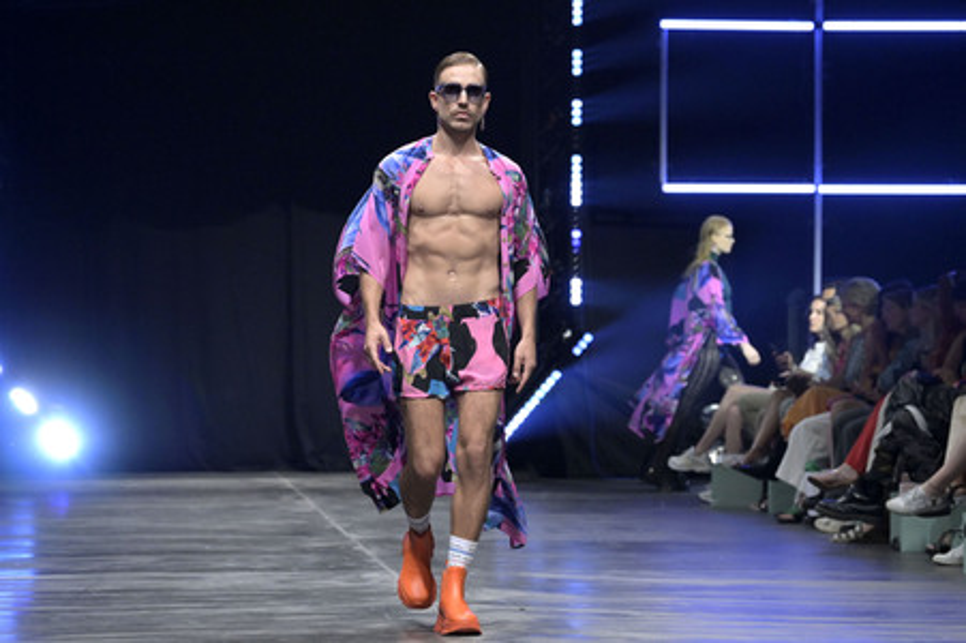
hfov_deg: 15.2
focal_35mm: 135
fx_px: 3620
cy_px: 322
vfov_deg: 10.1
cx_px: 483
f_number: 5.6
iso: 8000
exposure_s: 1/640
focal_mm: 135
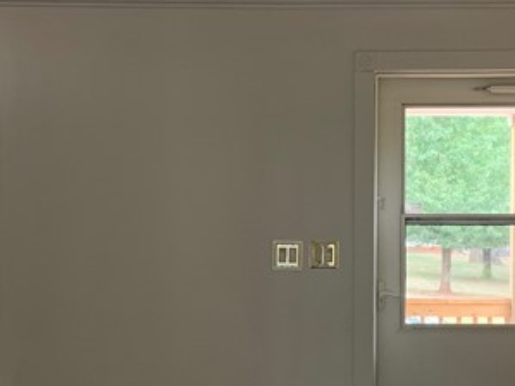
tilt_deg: -1.1
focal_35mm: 89
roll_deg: -1.1
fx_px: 1324
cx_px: 289
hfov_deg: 22.0
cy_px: 224
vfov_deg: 16.6
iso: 50
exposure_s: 1/60
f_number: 1.8
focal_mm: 4.25
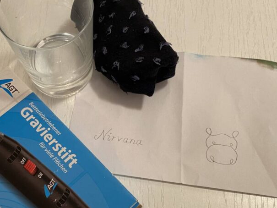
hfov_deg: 42.4
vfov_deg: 32.8
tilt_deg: -66.6
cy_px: 128
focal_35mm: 44
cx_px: 95
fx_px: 352
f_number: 1.8
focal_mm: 4.25
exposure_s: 1/50
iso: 125
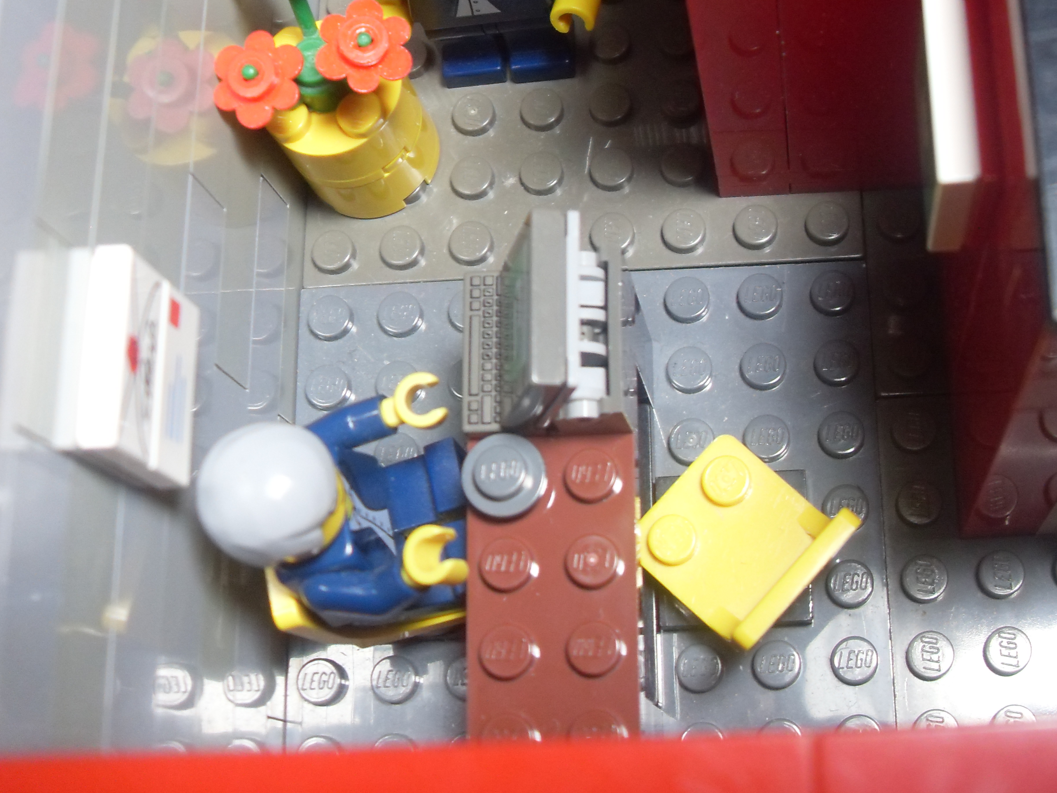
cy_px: 272
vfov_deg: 27.4
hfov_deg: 35.4
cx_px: 794
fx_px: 1618
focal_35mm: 53
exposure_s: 1/30
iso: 200
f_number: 2.8
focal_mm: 6.3
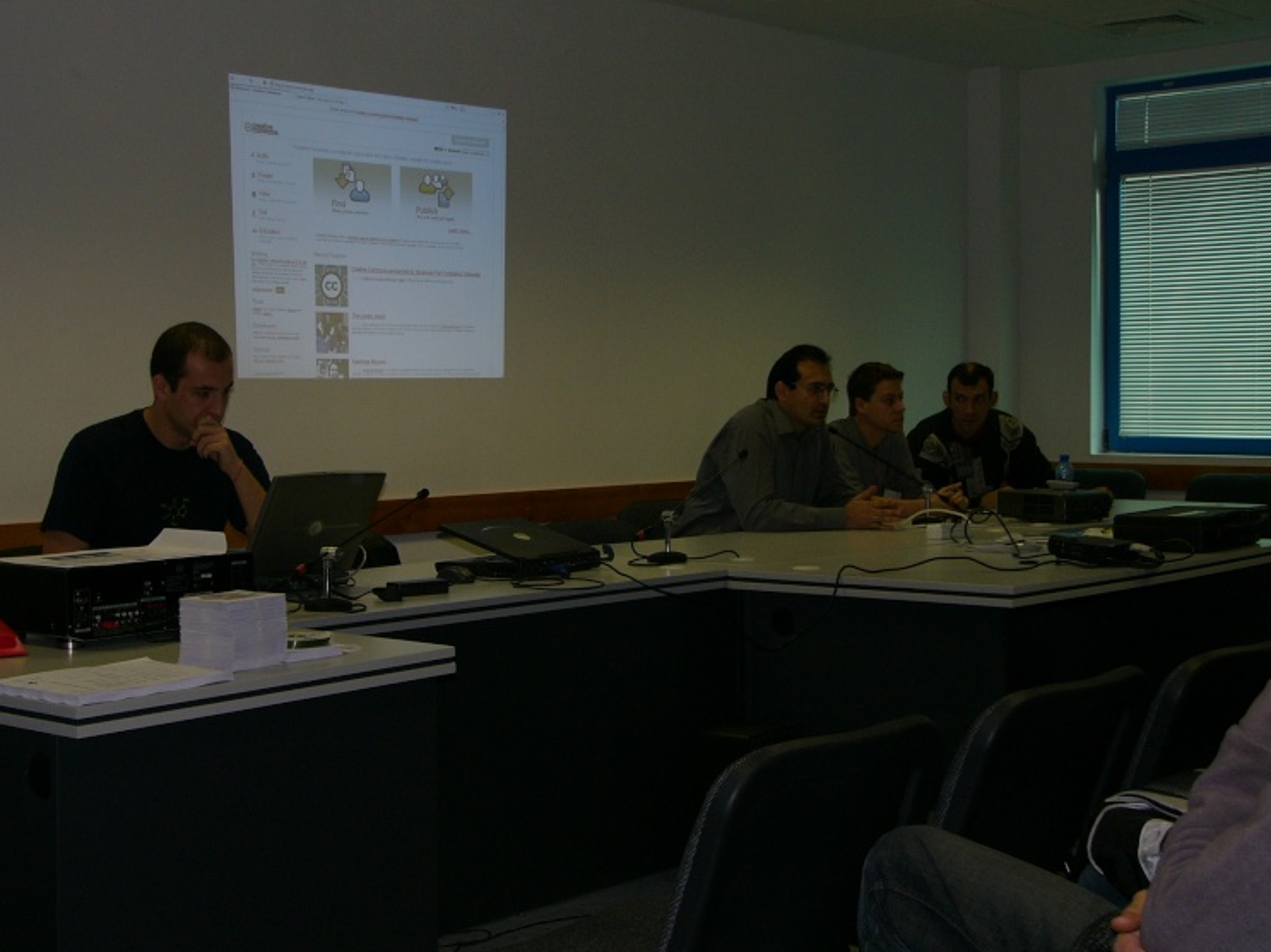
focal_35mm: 56
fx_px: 2056
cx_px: 607
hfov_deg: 34.3
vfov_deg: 26.1
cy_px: 446
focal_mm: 8.7
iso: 50
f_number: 2.8
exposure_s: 1/80
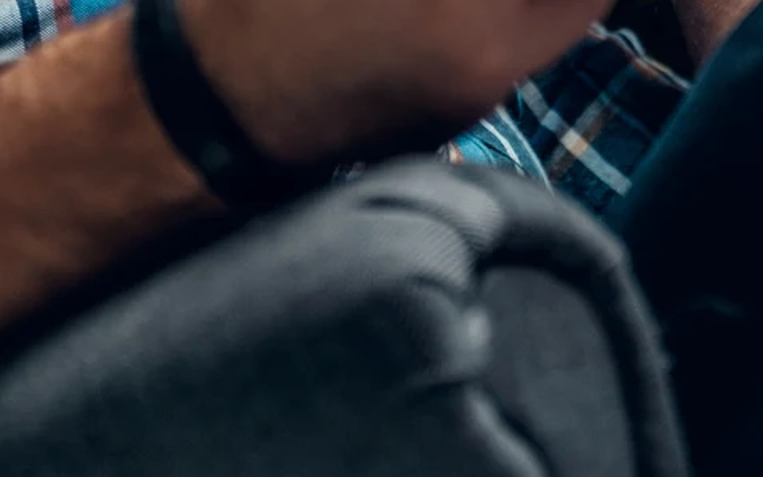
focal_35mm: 204
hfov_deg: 10.3
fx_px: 4242
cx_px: 250
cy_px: -93
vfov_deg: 6.4
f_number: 2
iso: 200
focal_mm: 35
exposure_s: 1/60
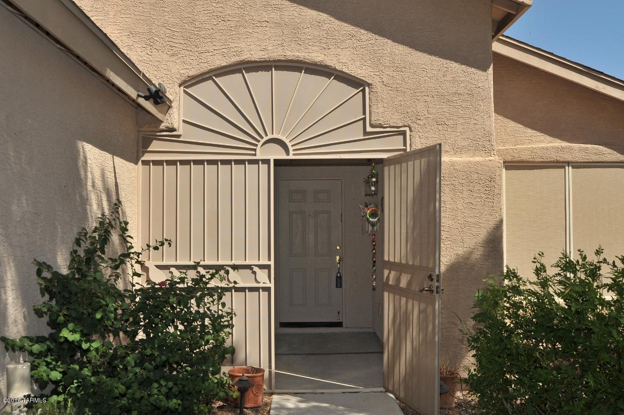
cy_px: 208
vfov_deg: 37.8
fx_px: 606
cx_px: 312
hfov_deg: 54.5
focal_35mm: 35
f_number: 14
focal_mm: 35
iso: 320
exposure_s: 1/320
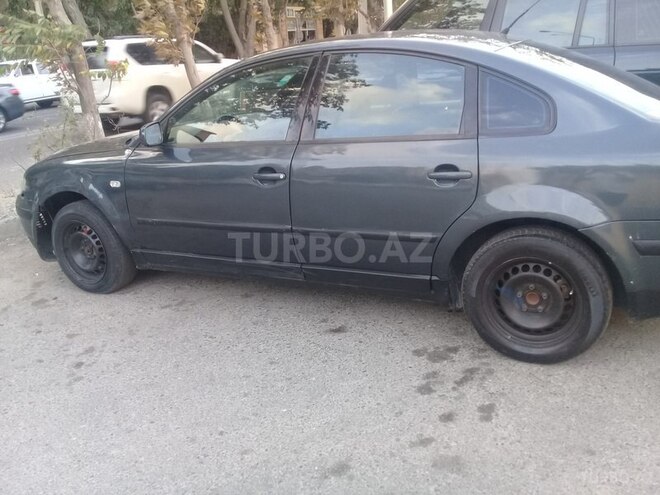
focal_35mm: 31
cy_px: 248
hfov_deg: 58.4
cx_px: 330
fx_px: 591
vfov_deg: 45.4
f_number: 2.2
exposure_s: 1/60
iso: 64
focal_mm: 3.3
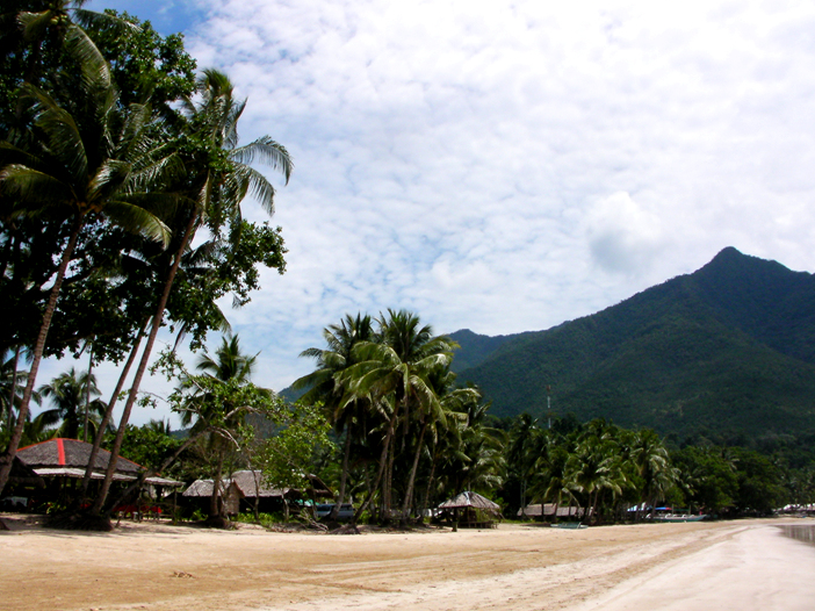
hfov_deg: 47.9
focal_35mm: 39
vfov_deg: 36.8
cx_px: 404
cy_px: 307
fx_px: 918
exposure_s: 1/682
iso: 100
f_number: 5.6
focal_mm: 6.3
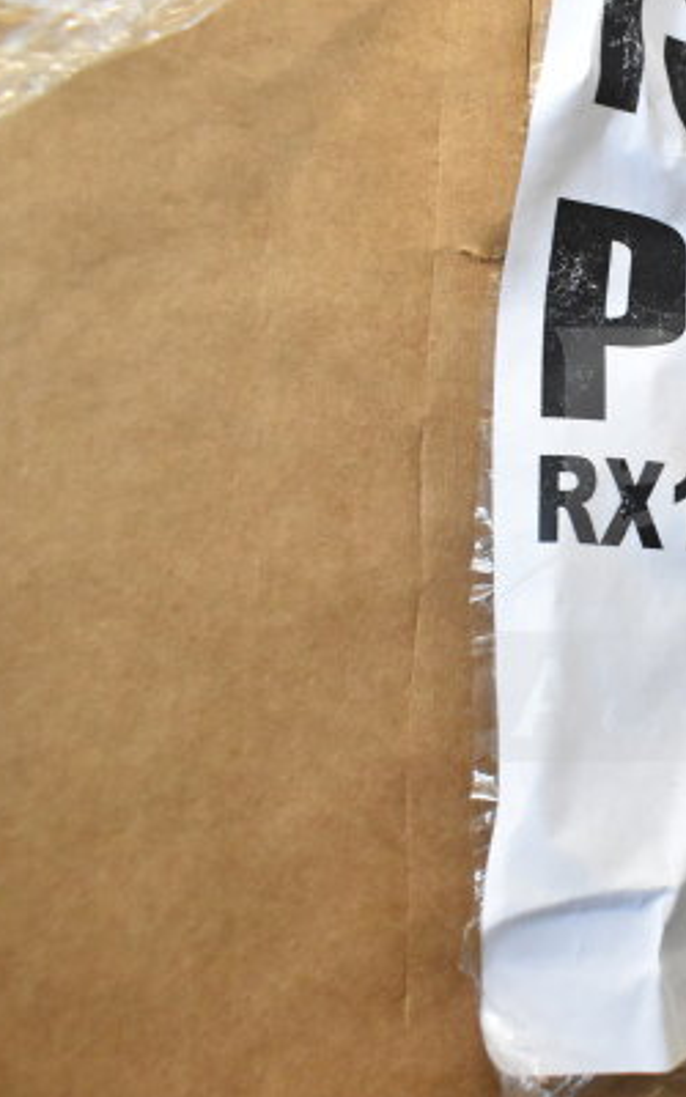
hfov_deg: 27.3
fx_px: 1256
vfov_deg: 47.2
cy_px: 544
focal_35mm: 42
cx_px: 799
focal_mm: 18
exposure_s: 1/200
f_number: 7.1
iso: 6400
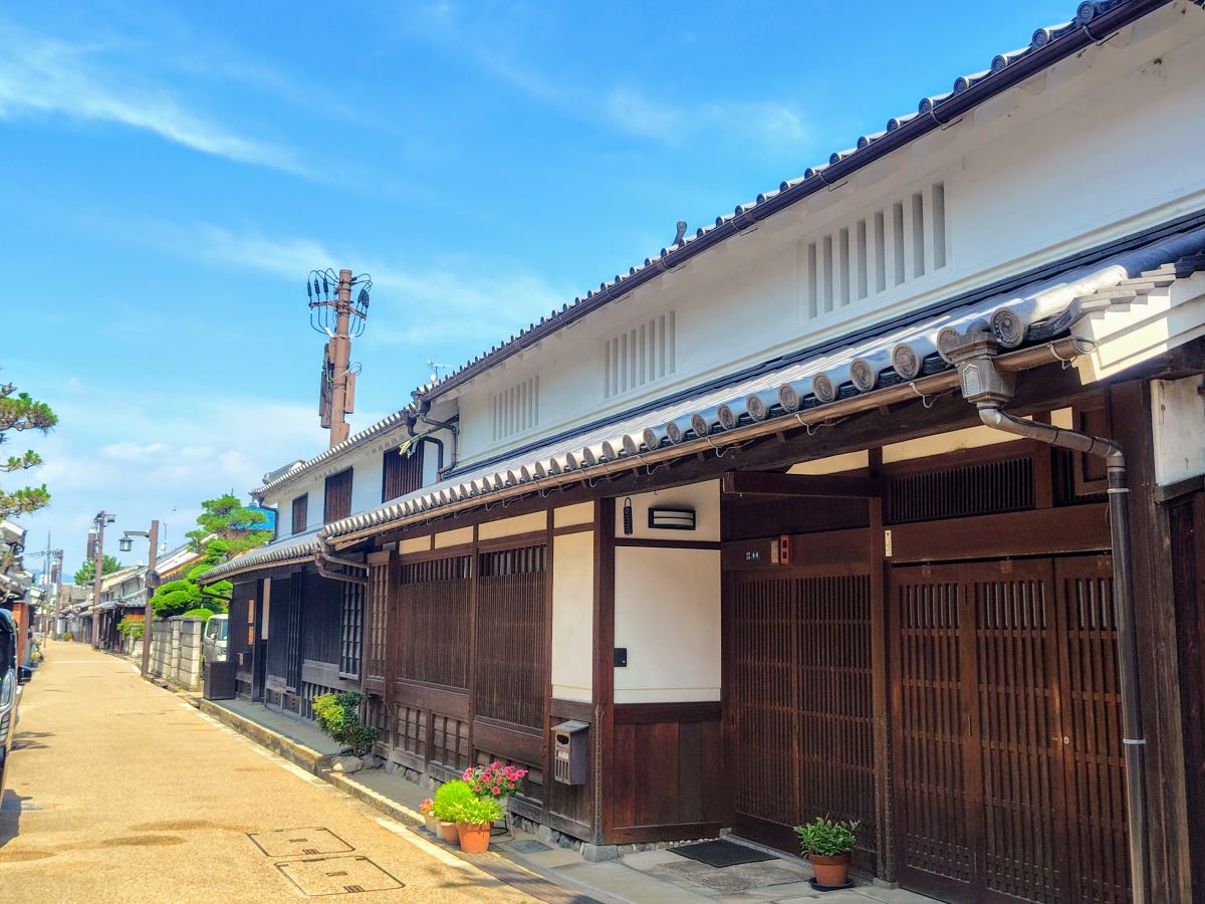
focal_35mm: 23
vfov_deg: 58.9
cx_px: 602
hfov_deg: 73.9
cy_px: 452
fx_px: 801
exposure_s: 1/1241
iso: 50
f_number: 1.9
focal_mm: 5.6
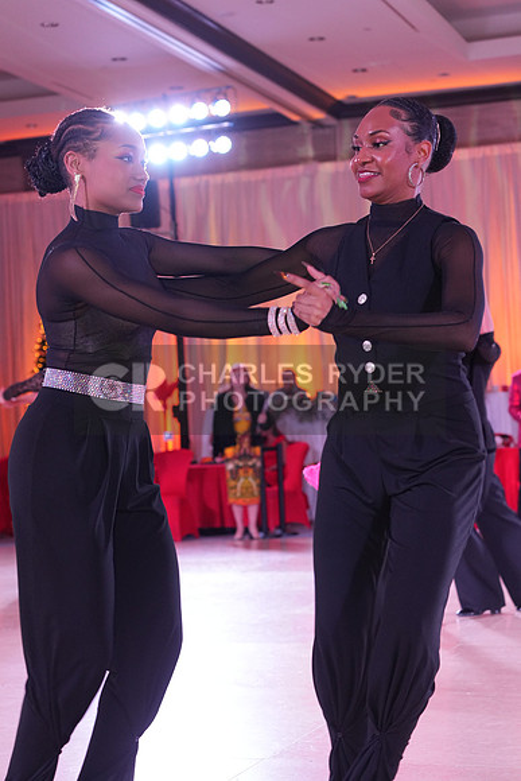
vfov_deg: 28.8
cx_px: 260
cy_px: 390
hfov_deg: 19.5
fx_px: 1519
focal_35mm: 70
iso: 2000
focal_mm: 70
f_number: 5
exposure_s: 1/200
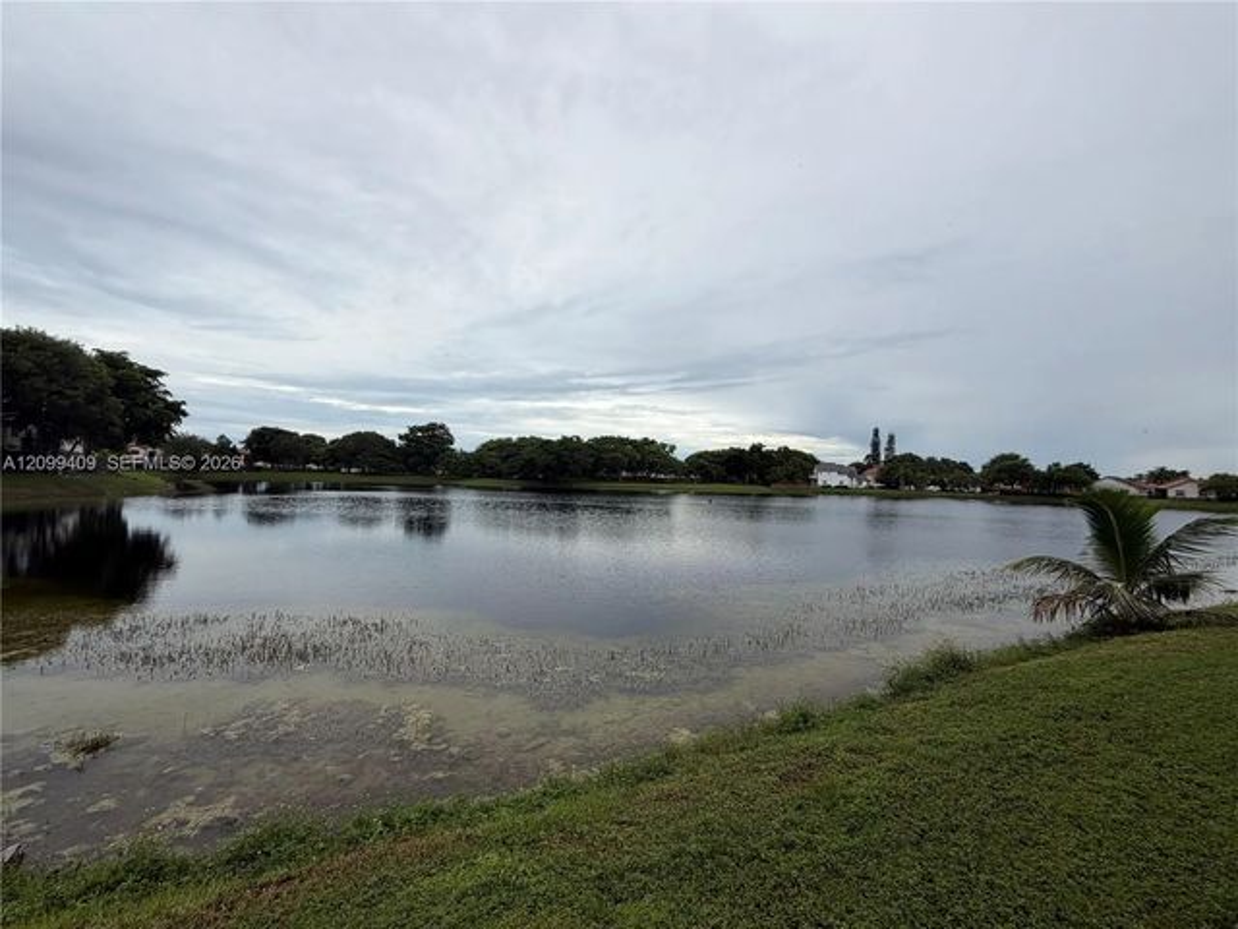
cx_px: 619
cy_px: 464
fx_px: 501
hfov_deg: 102.1
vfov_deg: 85.7
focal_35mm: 14
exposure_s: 1/864
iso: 20
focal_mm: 2.22
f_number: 2.2
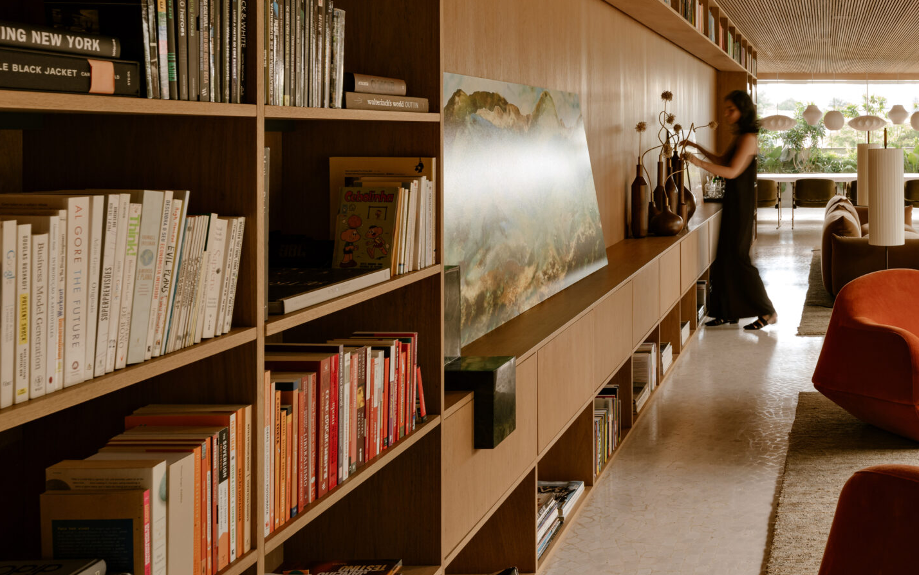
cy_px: 146
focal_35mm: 38
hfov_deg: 47.3
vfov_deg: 33.0
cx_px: 795
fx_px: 952
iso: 200
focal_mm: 24.8
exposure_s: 1/1.67
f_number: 10
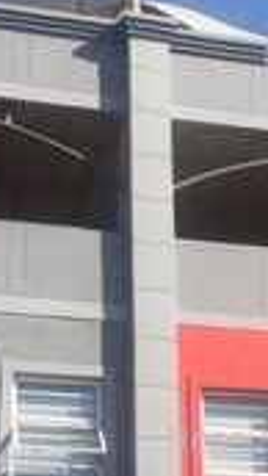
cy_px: 419
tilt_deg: +21.2
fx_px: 1160
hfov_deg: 13.2
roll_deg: +0.7
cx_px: 166
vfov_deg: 22.6
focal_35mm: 92
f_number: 2.2
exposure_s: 1/999
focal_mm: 4.15
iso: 25
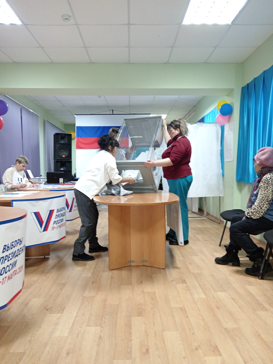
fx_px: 284
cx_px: 136
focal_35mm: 27
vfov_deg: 65.3
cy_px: 182
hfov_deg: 51.4
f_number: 1.9
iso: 1150
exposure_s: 1/20
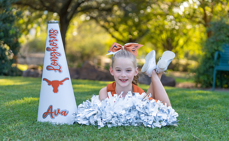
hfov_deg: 27.4
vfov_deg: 17.1
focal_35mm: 75
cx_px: 117
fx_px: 469
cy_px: 78
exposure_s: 1/320
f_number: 2.8
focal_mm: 70
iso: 200
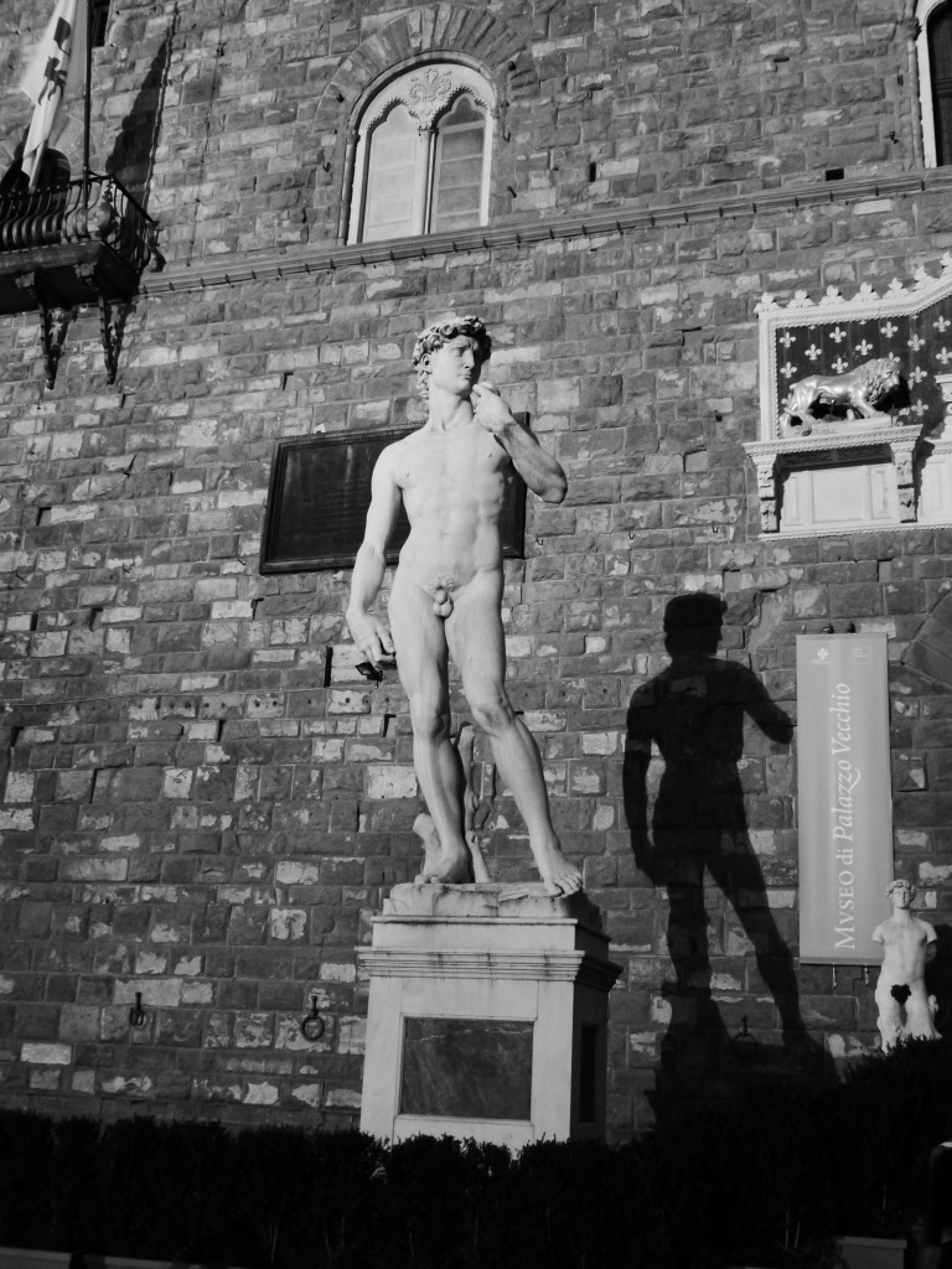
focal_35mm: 37
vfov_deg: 50.1
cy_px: 634
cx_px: 476
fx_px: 1357
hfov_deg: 38.7
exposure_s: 1/6
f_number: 2.8
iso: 400
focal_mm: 6.6
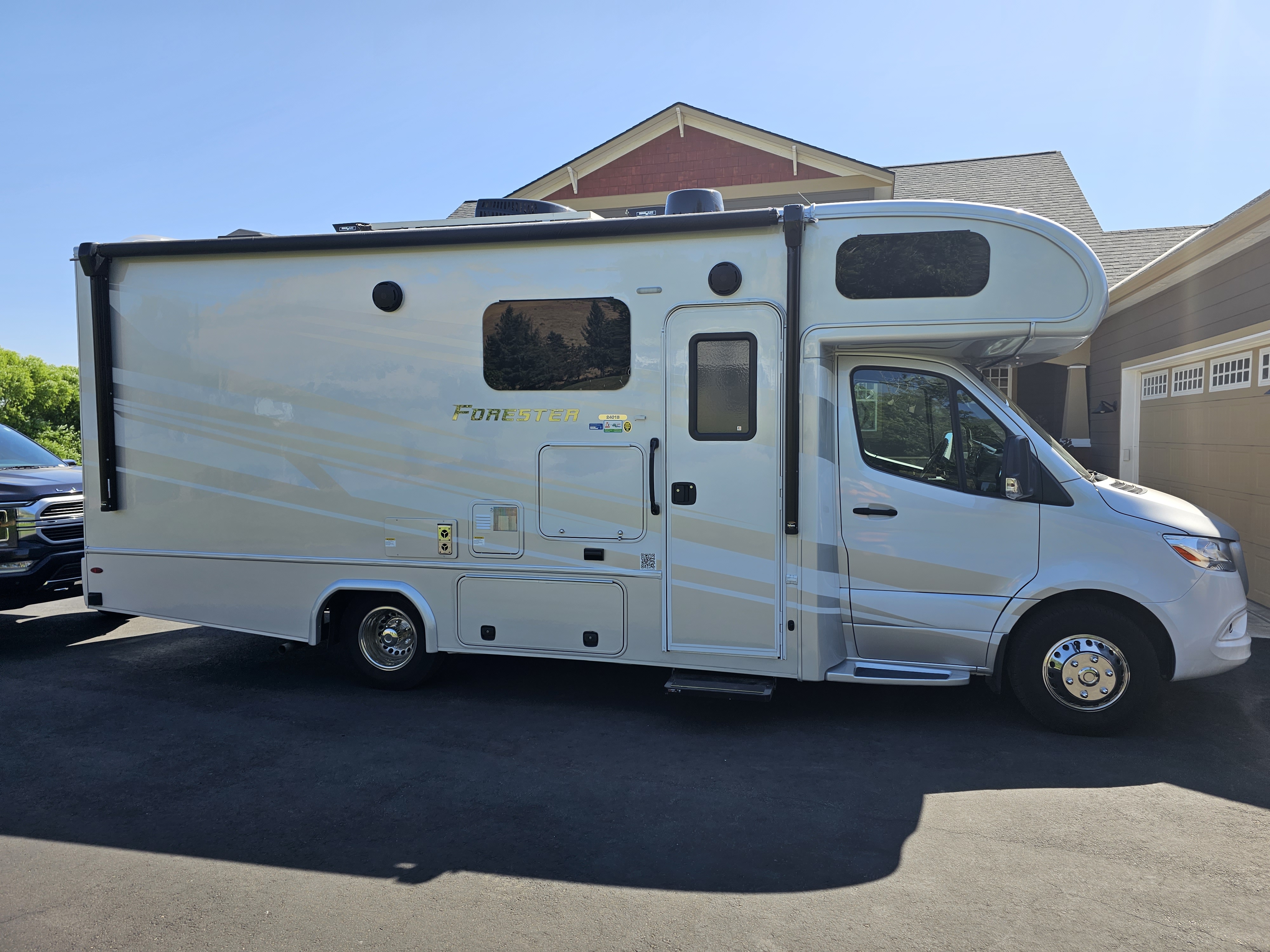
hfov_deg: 73.9
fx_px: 844
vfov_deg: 58.9
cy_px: 476
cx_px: 635
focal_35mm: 23
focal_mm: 6.3
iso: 10
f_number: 1.7
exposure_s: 1/445
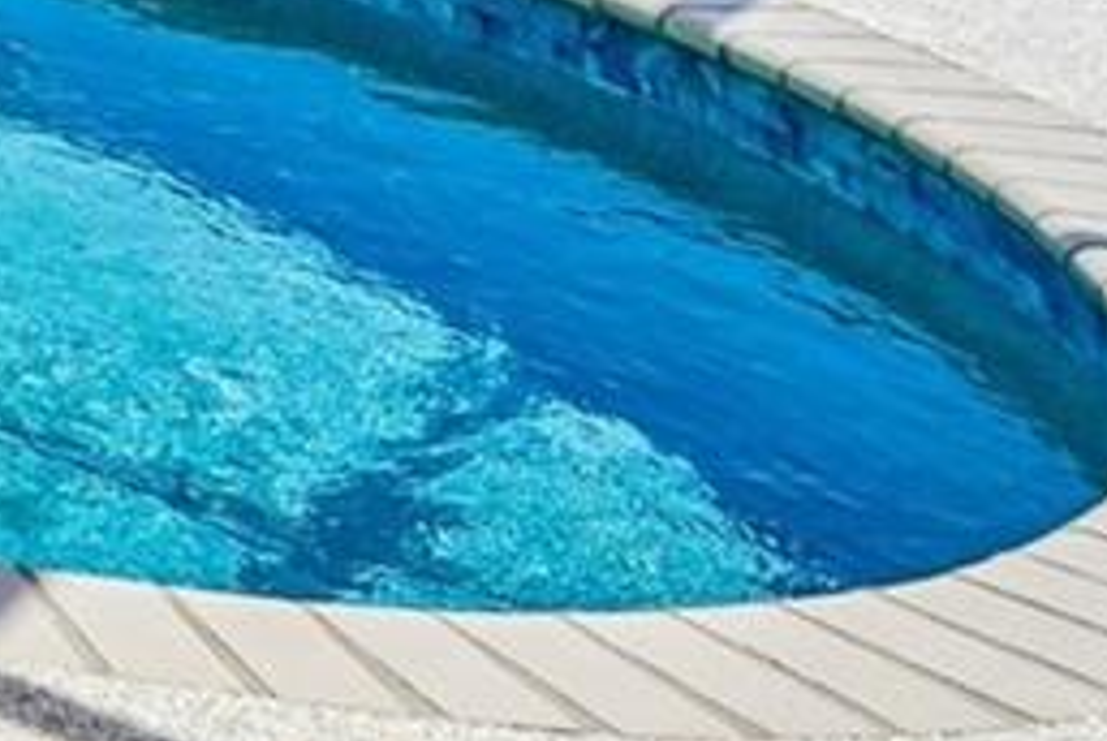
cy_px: -974
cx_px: -2102
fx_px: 2678
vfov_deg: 12.6
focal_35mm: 87
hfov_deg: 12.0
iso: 400
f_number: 8
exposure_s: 1/1000
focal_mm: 14
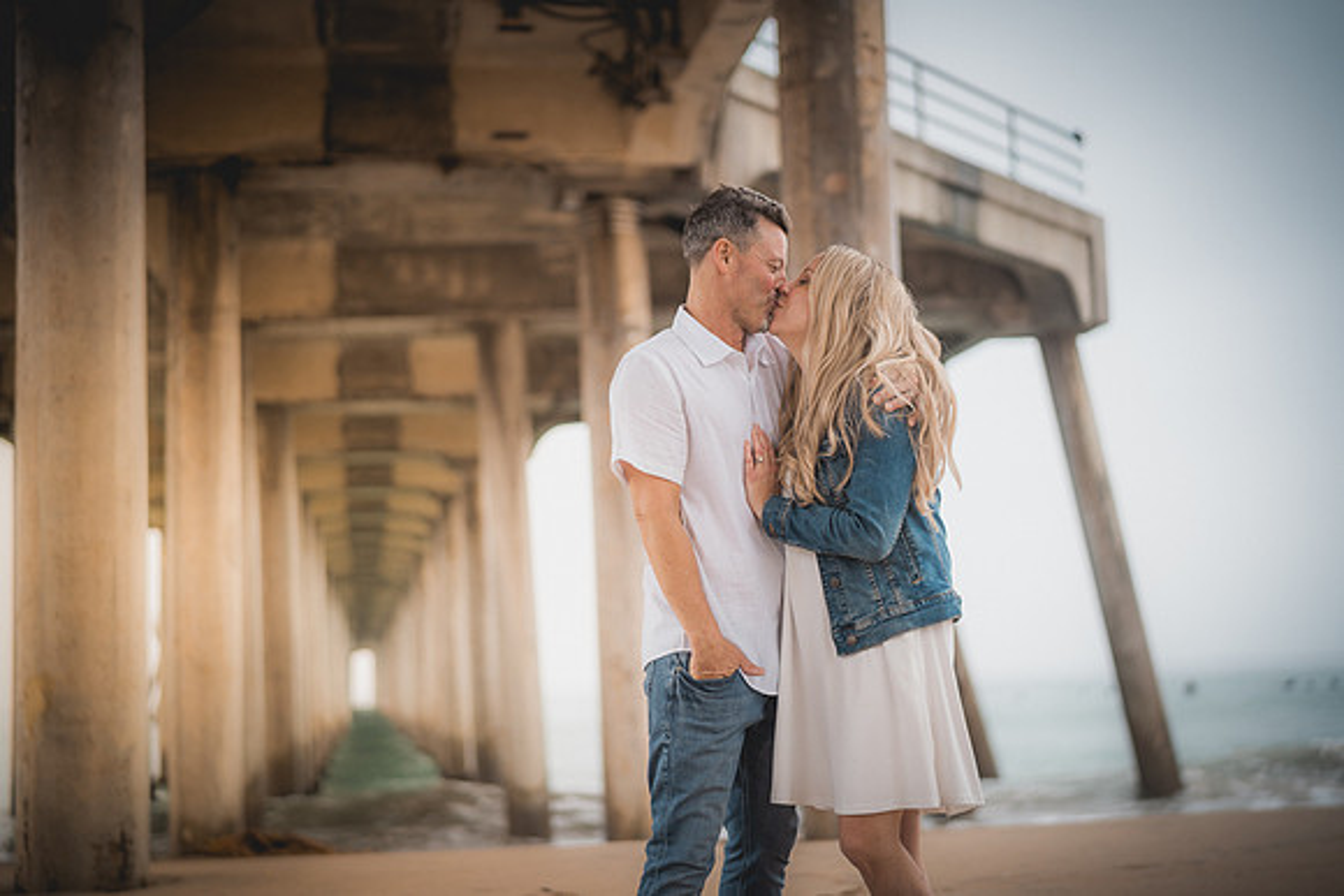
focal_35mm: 50
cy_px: 448
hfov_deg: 39.6
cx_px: 672
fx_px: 1867
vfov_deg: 27.0
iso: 160
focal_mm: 50
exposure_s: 1/1600
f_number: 1.4
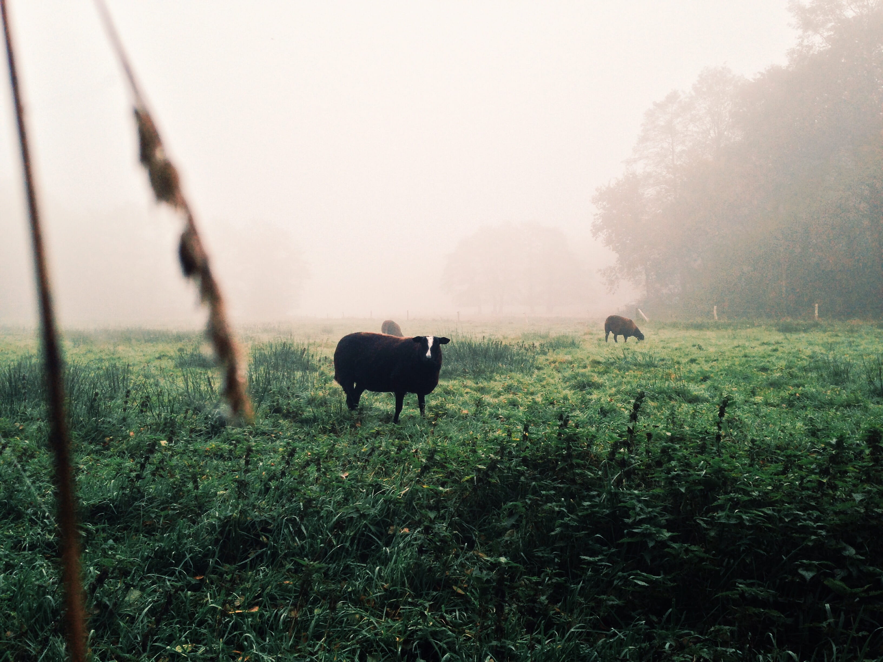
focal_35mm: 33
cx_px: 442
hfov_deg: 55.4
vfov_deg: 42.9
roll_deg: +0.7
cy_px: 331
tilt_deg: -2.7
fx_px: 842
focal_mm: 4.12
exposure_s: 1/50
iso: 50
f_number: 2.4
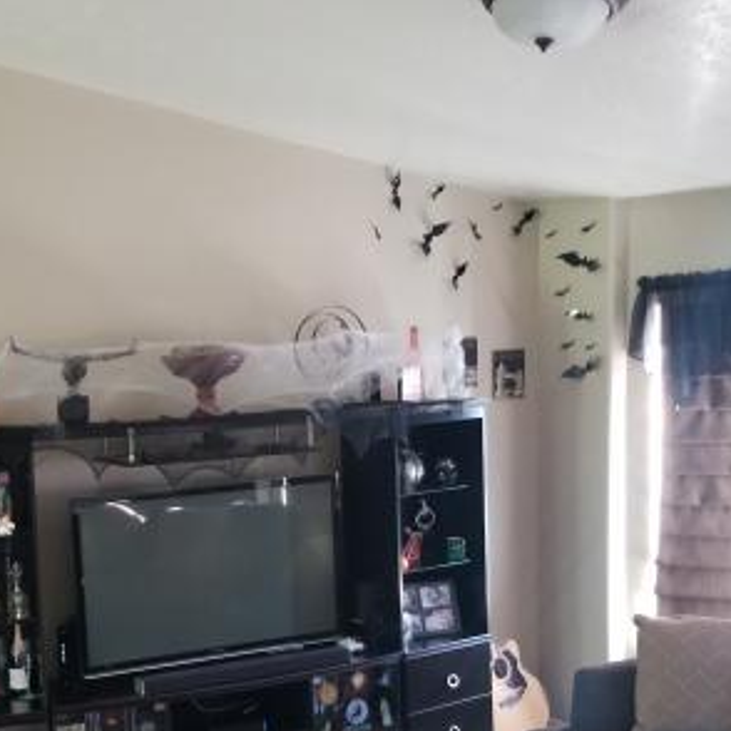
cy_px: 554
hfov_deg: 33.6
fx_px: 1195
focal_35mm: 50
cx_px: 224
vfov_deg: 33.3
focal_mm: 4.25
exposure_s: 1/13
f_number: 1.7
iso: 200
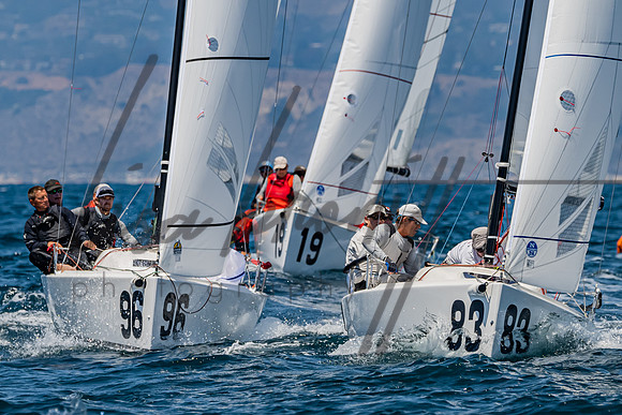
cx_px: 314
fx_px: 9565
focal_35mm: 554
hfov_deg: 3.7
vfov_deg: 2.5
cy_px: 256
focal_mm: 290
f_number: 6.3
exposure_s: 1/2000
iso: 400
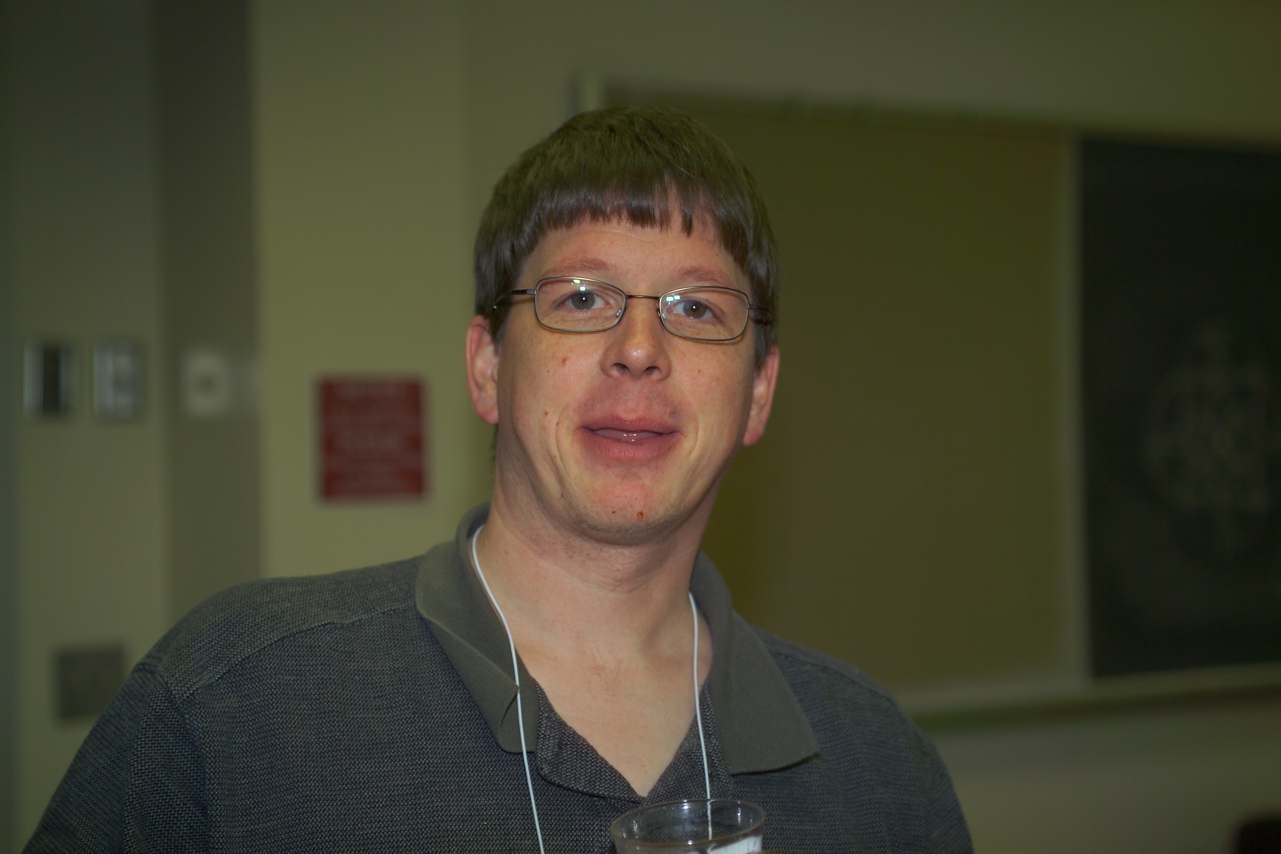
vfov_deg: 19.5
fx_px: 2491
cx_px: 640
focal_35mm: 70
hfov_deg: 28.8
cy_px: 427
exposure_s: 1/60
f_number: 4
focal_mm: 70
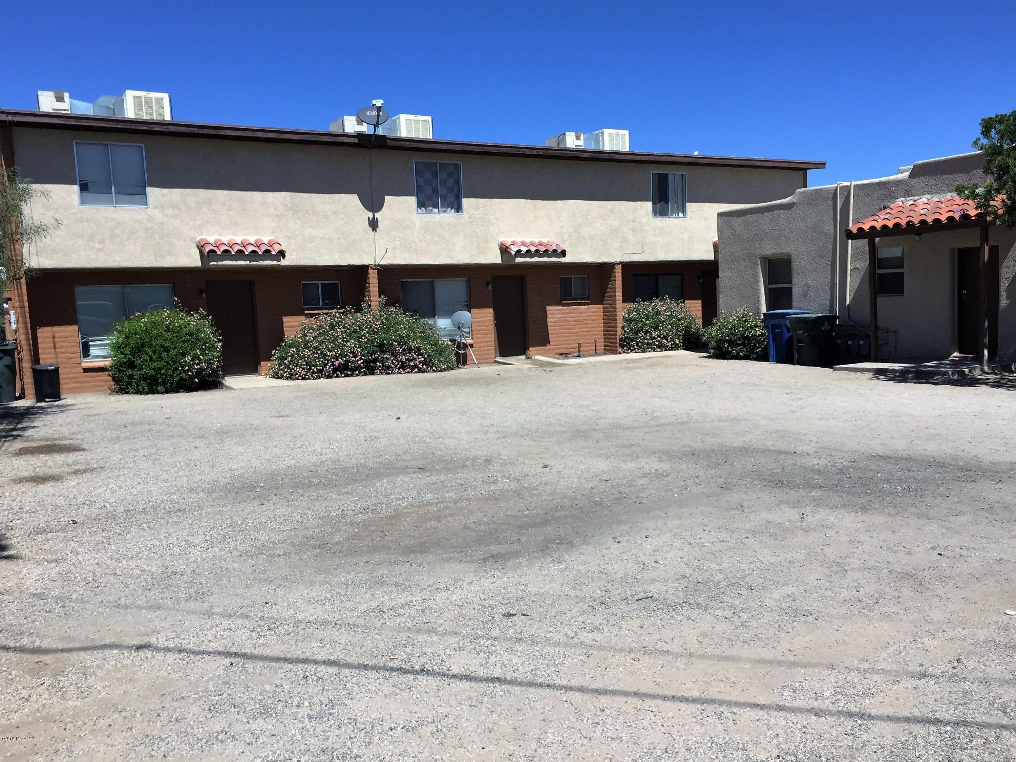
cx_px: 508
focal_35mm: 29
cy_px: 381
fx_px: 851
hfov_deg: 61.7
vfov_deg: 48.2
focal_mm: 4.15
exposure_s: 1/2825
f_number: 2.2
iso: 32
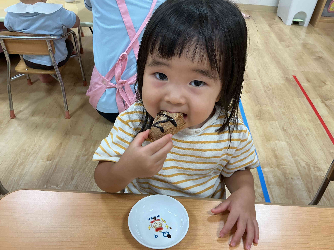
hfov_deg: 61.7
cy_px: 125
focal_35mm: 29
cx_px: 167
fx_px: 280
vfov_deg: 48.2
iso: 40
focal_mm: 3
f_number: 1.8
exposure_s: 1/60
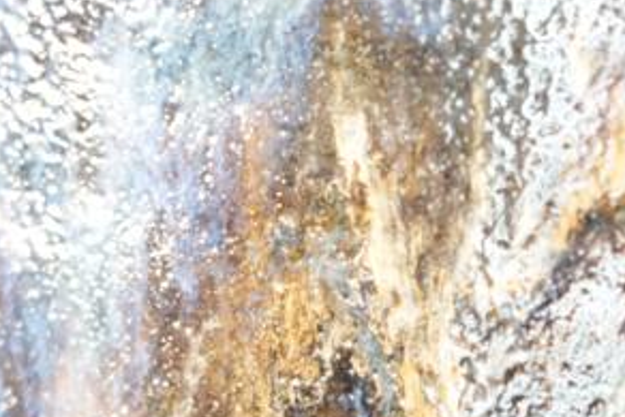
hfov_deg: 5.3
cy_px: 534
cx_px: 828
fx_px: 6774
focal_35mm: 390
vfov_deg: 3.5
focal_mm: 105
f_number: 4
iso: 8000
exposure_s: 1/125
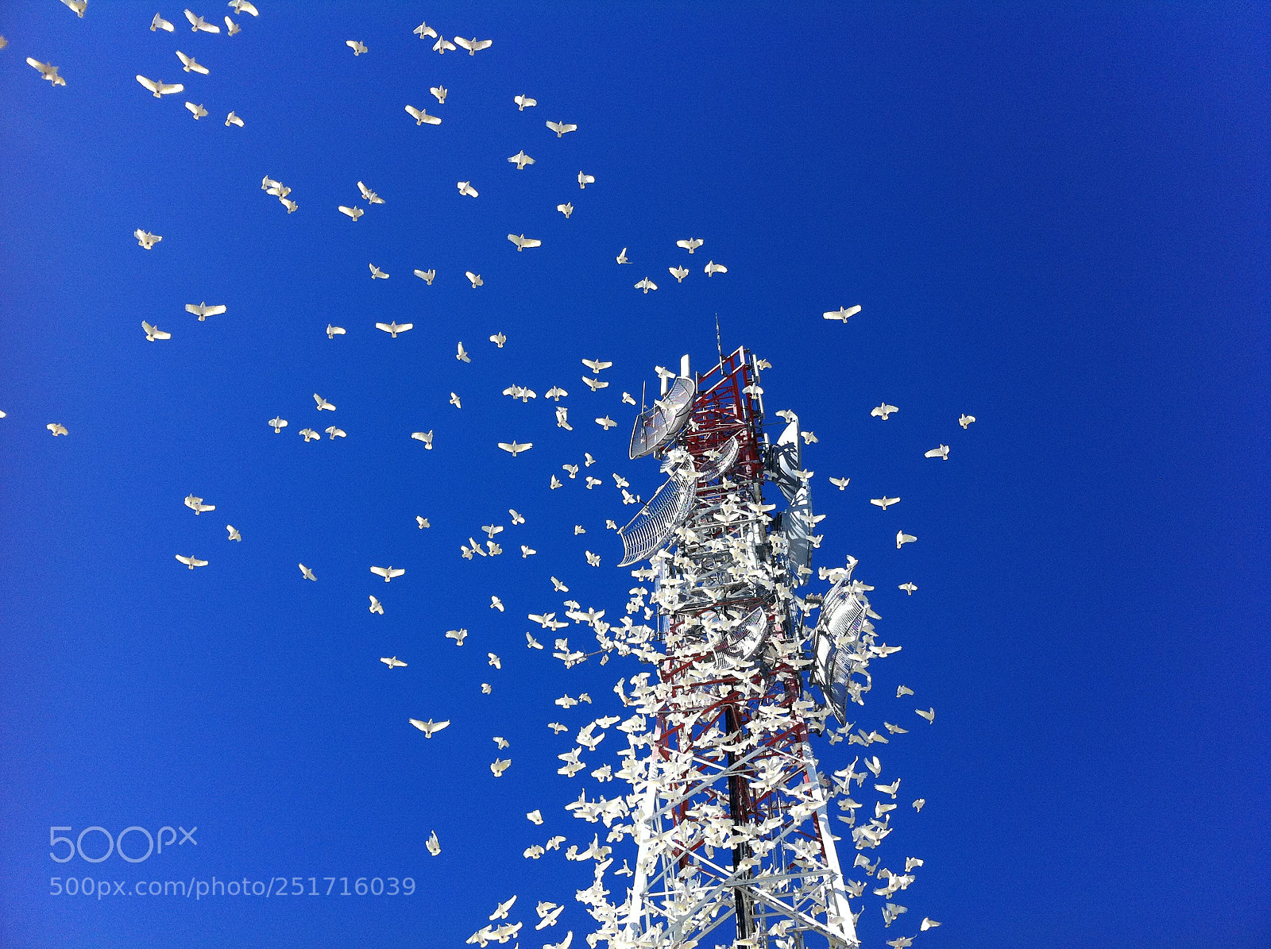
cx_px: 636
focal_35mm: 35
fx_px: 1283
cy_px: 474
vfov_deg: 40.6
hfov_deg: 52.7
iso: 80
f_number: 2.8
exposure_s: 1/1117
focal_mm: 3.85
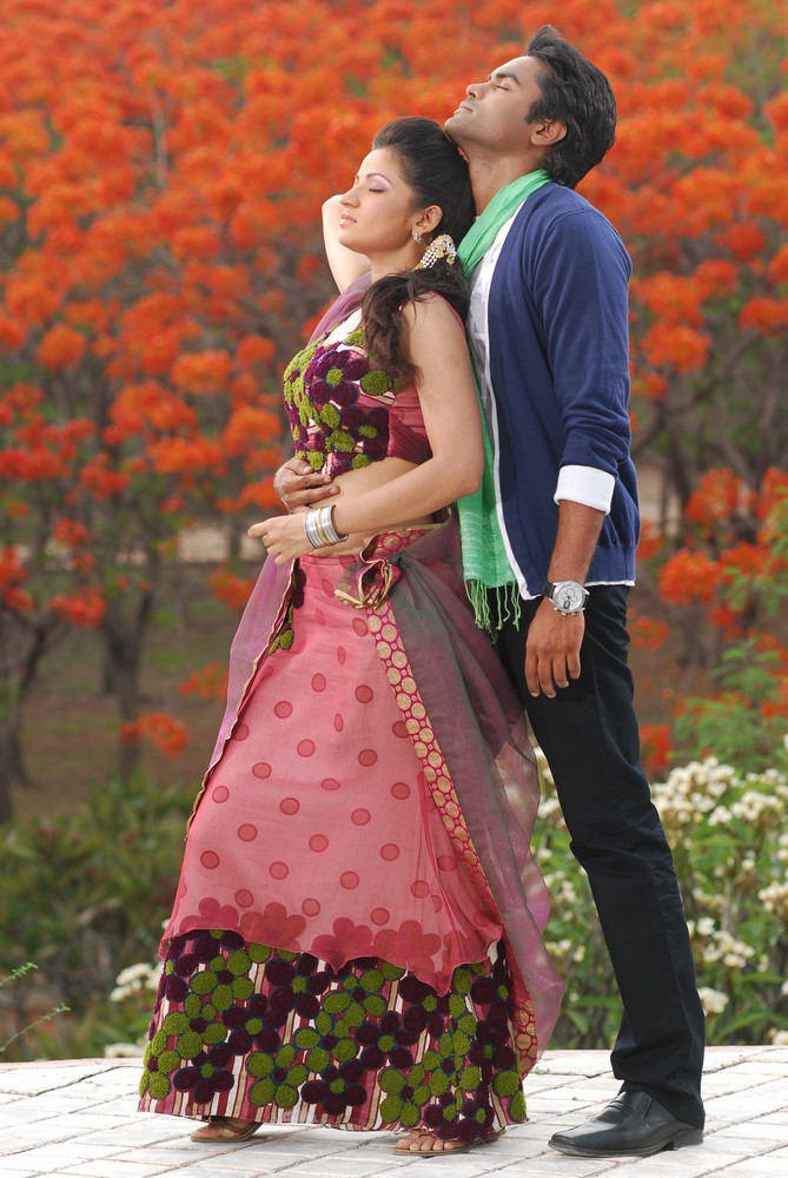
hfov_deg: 9.2
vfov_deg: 13.7
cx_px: 394
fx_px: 4913
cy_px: 589
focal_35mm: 150
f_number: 5
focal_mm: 100
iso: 160
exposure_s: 1/200
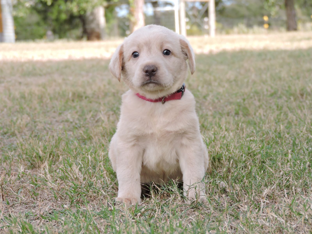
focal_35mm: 155
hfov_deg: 12.7
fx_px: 1397
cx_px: 156
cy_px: 117
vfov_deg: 9.6
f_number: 4.4
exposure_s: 1/500
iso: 360
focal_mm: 27.6
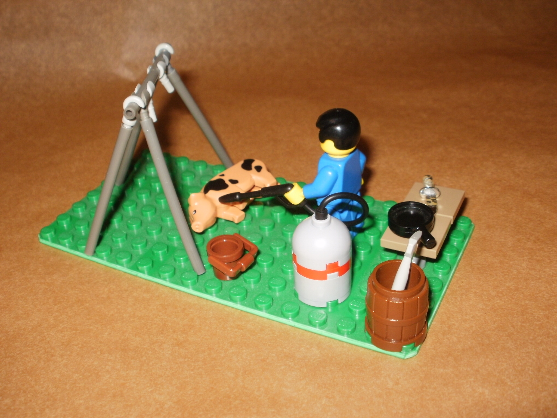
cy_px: 209
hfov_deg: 42.9
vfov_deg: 32.9
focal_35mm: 44
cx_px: 278
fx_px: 708
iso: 125
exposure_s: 1/30
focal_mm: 7.7
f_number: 4
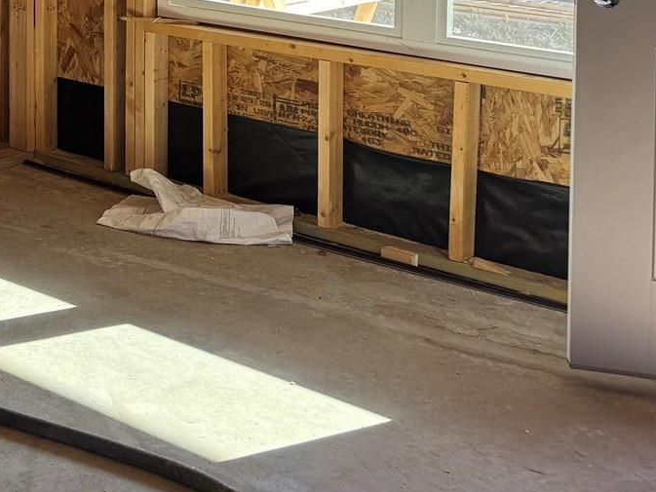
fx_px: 1384
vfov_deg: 18.7
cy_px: -157
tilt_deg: -3.0
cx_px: -239
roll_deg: +0.5
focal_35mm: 73
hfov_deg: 23.1
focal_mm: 6.76
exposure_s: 1/140
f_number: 1.78
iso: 80
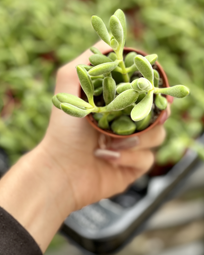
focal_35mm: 83
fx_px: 626
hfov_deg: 18.5
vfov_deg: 23.0
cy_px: 105
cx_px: 120
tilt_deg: -50.6
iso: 40
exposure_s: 1/121
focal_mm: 7.5
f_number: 2.2
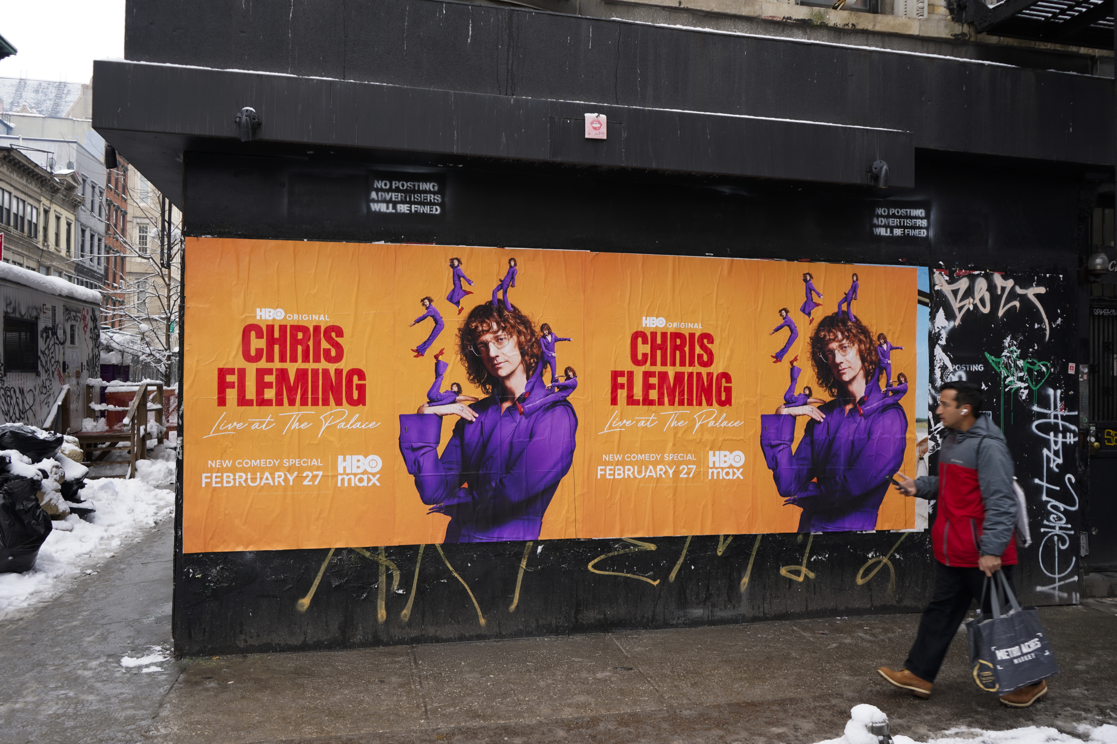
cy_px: 372
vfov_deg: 46.4
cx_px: 558
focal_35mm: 28
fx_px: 869
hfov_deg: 65.5
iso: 100
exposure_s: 1/80
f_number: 4.5
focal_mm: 28
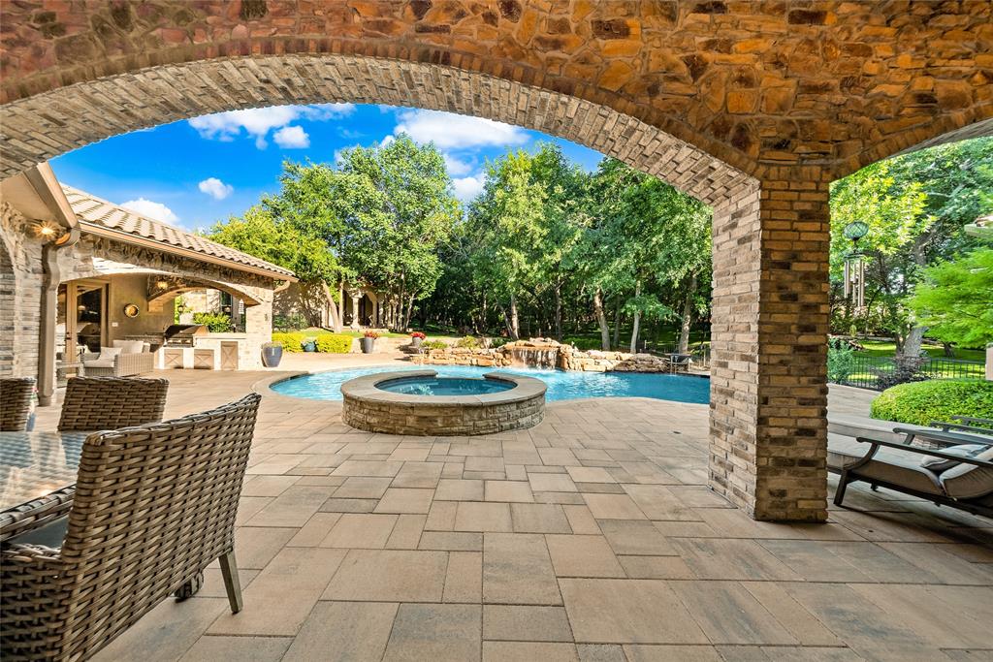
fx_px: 331
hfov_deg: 112.6
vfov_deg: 90.0
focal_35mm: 12
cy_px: 331
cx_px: 496
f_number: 11
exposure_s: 1/15
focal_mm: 12
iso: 400
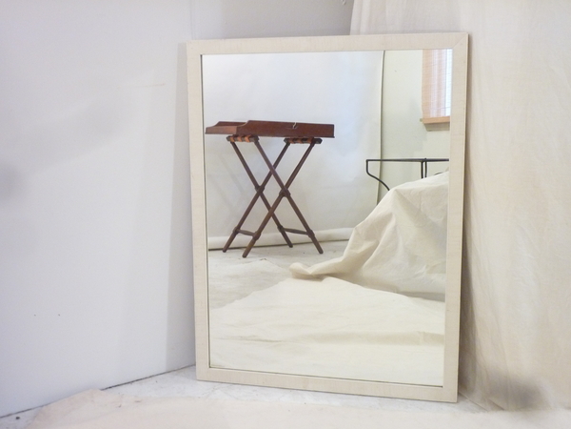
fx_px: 693
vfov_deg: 34.3
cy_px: 214
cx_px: 286
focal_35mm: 42
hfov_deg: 44.8
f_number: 3.7
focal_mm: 6.9
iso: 400
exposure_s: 1/8
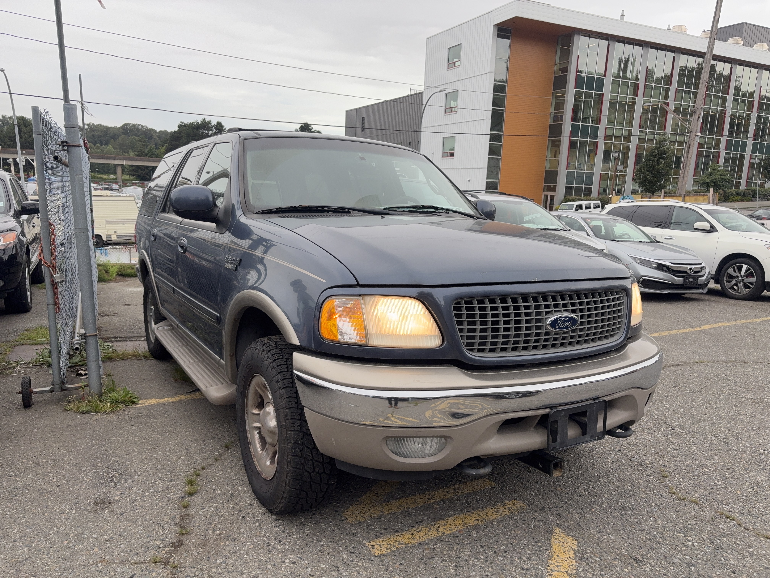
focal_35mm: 26
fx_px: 578
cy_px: 289
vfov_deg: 53.1
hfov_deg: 67.3
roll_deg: -3.0
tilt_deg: -10.8
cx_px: 385
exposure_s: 1/496
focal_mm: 5.96
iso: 50
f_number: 1.6
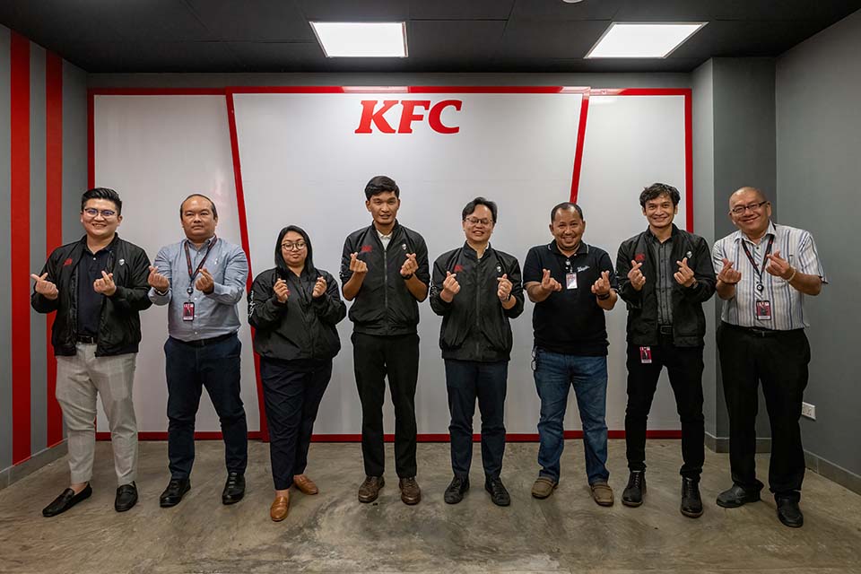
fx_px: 478
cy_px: 287
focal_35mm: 20
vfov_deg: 61.9
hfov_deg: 84.0
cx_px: 430
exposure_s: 1/200
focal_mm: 20
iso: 4000
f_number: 4
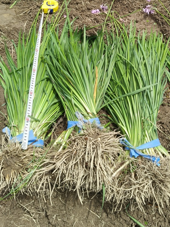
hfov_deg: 34.8
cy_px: 65
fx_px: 269
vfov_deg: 44.7
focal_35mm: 41
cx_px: 111
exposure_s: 1/2325
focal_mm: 4.84
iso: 80
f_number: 1.8
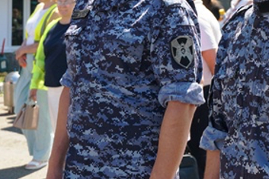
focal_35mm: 118
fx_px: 882
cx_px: 229
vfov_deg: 11.5
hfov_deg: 17.2
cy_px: 13
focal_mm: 37
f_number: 5
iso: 100
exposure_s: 1/250
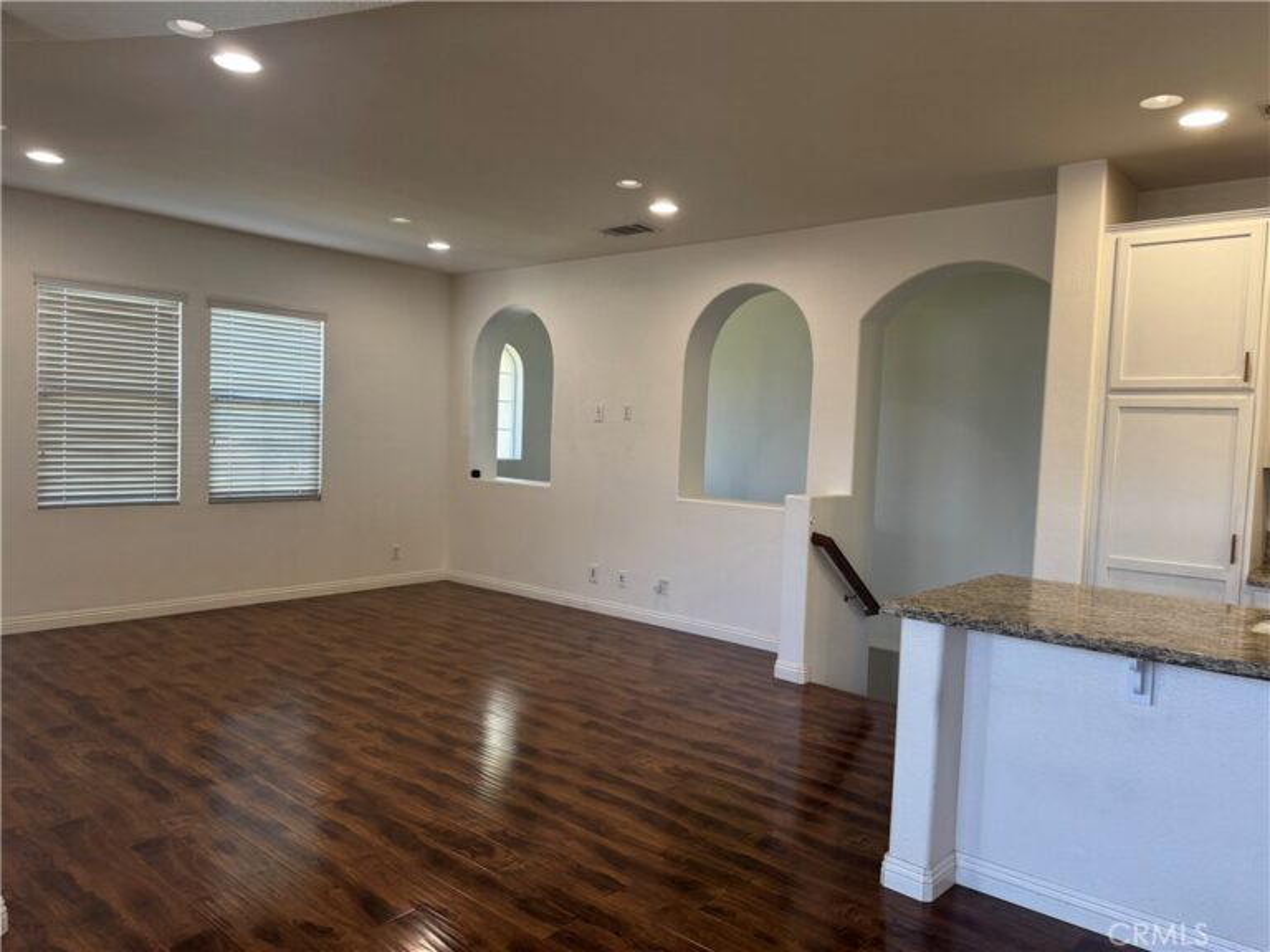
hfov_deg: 71.6
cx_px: 635
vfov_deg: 56.8
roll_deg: -2.1
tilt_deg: -3.2
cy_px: 476
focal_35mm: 24
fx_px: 881
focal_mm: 6.76
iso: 200
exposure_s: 1/120
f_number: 1.78
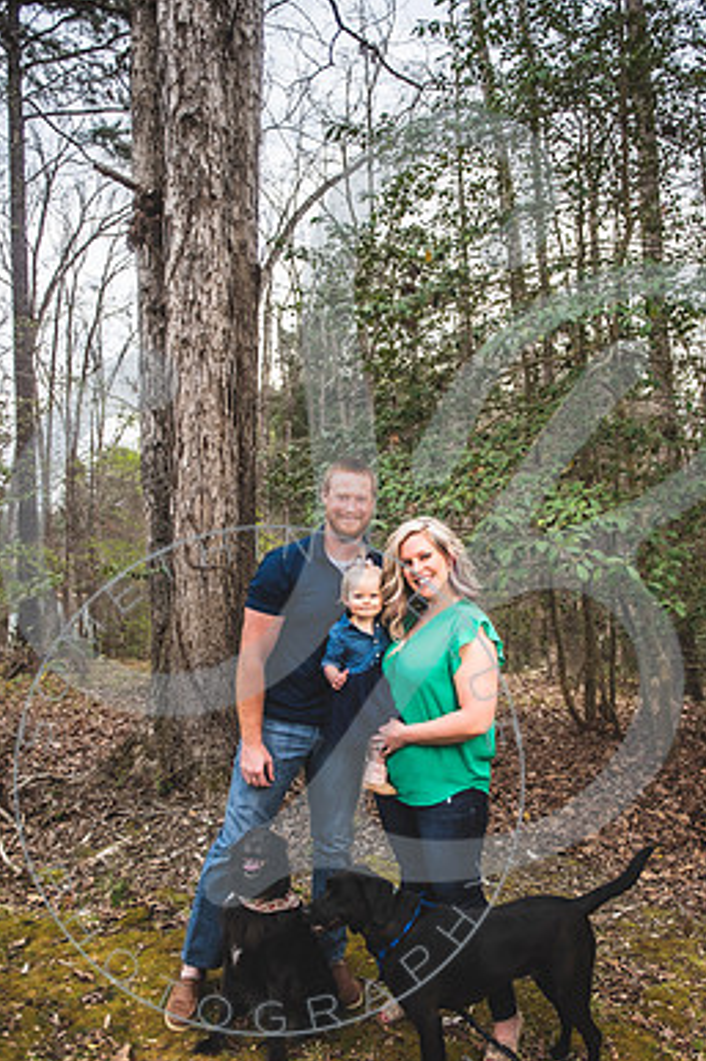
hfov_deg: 46.3
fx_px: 824
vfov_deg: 65.4
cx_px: 393
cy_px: 572
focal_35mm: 28
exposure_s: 1/500
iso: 100
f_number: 2.8
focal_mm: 24
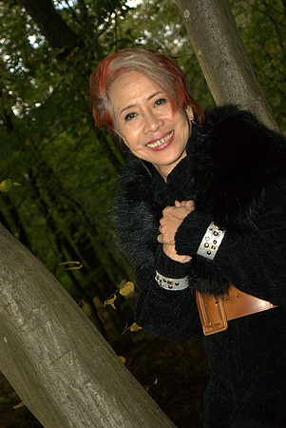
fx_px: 981
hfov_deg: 16.6
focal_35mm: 82
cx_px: 143
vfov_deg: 24.6
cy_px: 214
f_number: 5.6
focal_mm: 55
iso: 200
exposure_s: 1/80
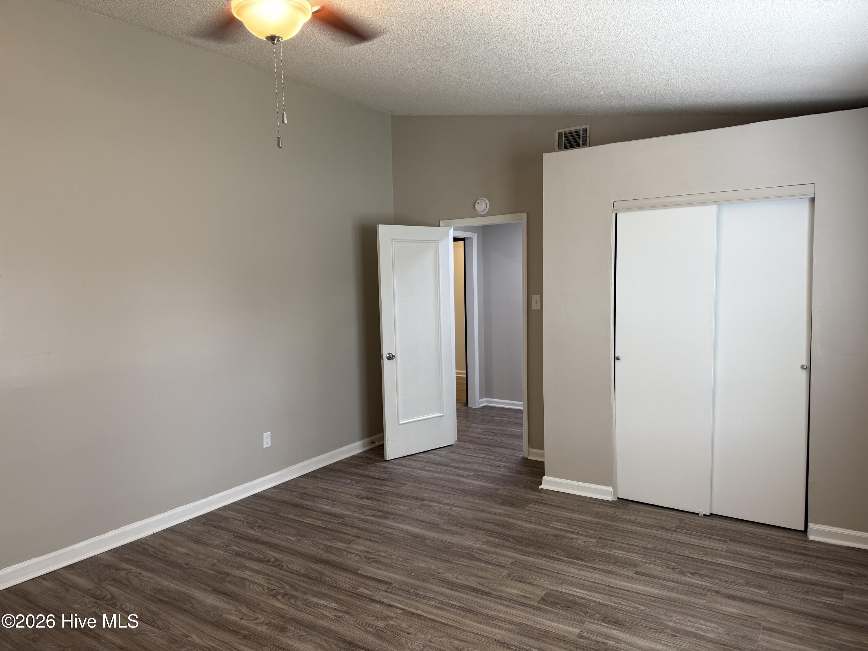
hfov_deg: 71.6
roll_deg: +0.3
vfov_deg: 56.8
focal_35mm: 24
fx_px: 602
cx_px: 434
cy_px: 326
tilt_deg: -4.5
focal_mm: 6.76
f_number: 1.78
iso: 125
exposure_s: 1/60
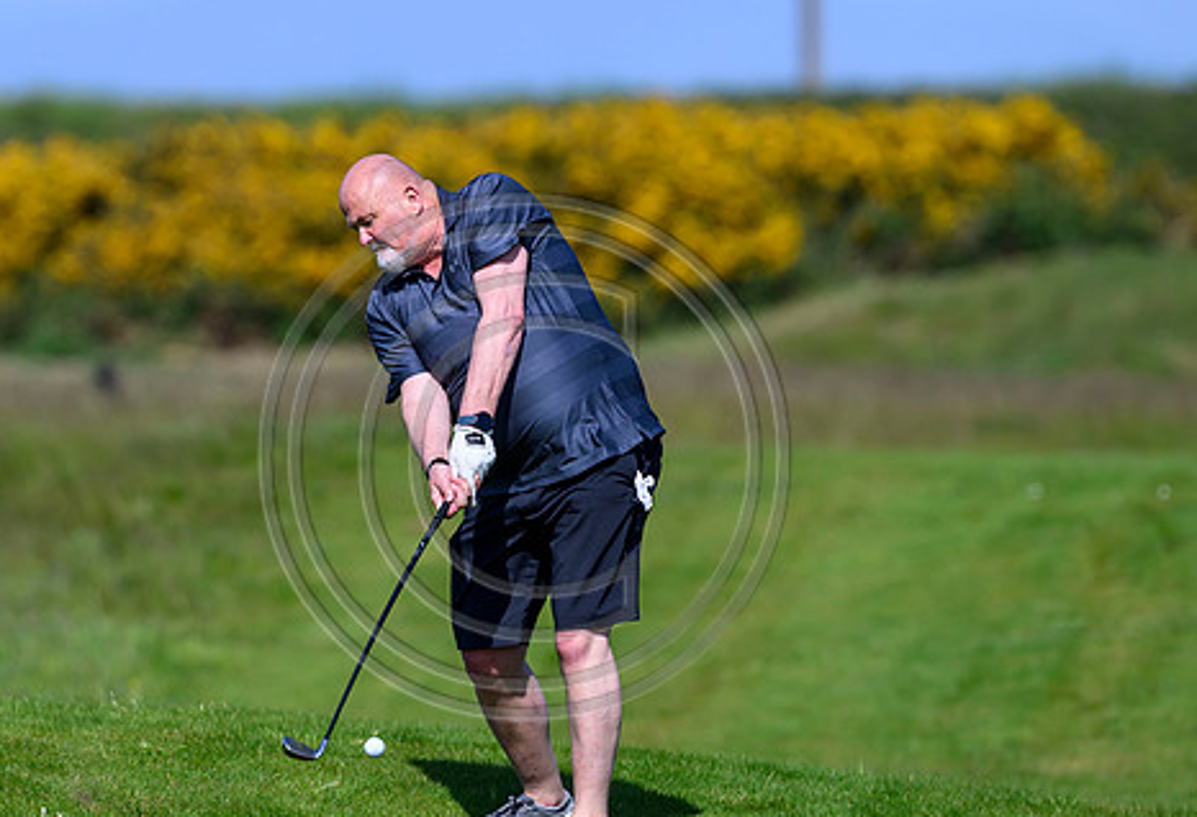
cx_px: 400
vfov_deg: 2.4
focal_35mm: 577
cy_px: 384
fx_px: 19324
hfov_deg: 3.5
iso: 500
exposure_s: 1/5000
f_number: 4.5
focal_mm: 400
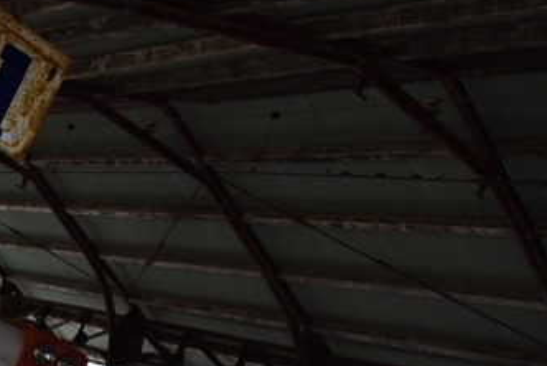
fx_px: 988
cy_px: 244
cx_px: -96
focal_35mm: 65
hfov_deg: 27.5
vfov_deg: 20.9
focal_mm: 18
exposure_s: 1/125
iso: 100
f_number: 5.6
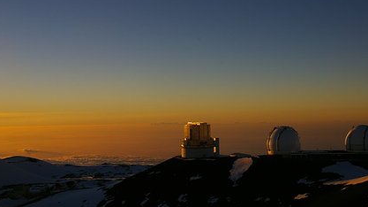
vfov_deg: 22.1
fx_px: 527
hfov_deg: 38.5
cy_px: 75
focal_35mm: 54
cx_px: 207
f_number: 10
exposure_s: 1/250
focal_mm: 28
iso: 200
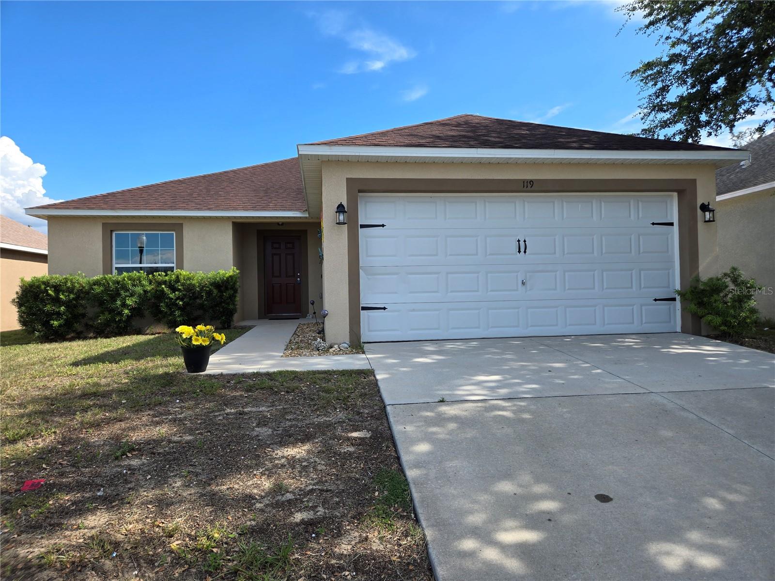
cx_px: 388
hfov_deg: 73.9
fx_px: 515
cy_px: 290
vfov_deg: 58.9
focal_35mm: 23
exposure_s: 1/1114
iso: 25
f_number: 1.8
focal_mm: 5.4
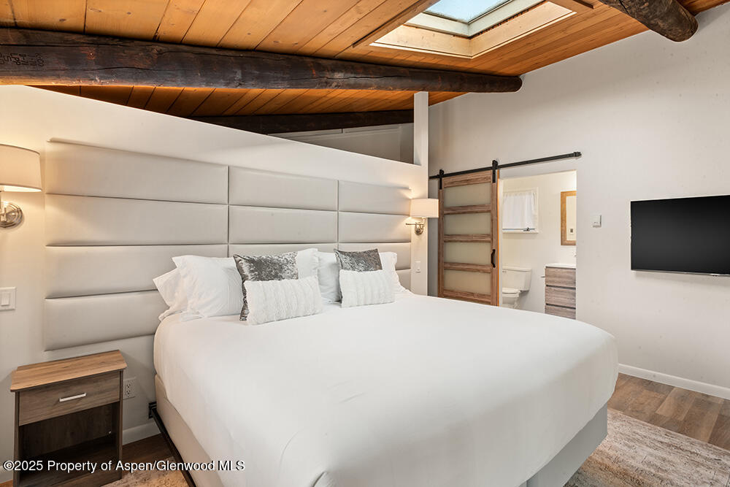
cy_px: 244
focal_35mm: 17
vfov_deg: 70.5
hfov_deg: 93.3
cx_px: 365
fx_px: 345
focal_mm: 17
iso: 100
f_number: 16
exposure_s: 5
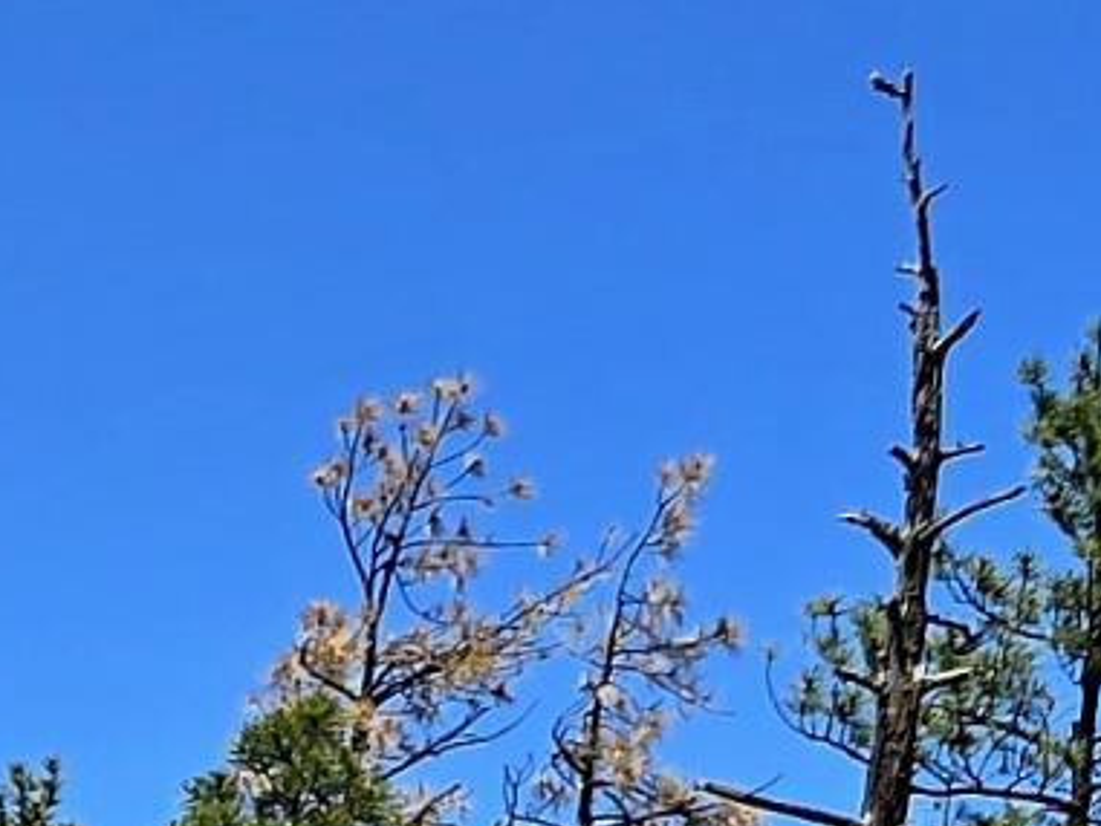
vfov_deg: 7.3
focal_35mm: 181
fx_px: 5759
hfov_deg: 9.4
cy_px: 2501
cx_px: -1754
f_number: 1.7
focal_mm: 6.3
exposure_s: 1/588
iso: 12
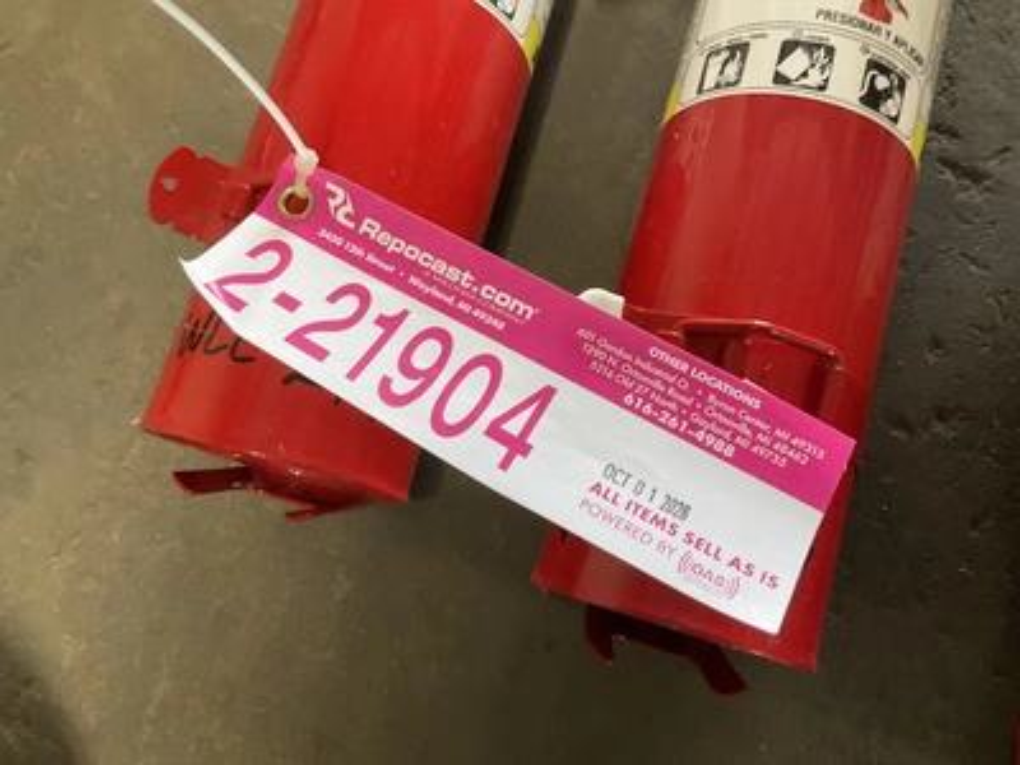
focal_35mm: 29
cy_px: 382
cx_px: 510
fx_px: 855
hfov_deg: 61.7
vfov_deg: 48.2
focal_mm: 3
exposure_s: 1/60
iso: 160
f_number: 1.8
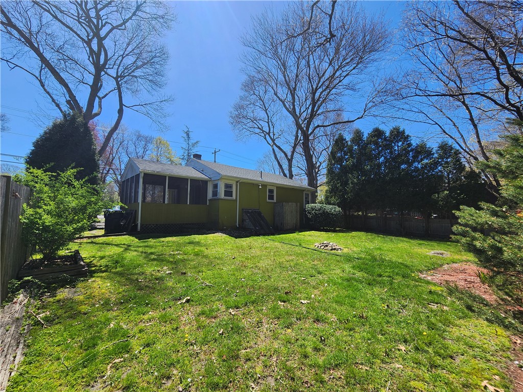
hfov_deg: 106.2
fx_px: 196
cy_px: 196
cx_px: 262
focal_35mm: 13
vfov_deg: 89.9
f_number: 2.2
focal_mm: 2.2
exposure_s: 1/1314
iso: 50
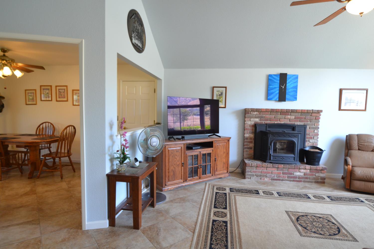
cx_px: 187
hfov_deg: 90.0
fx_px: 187
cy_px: 124
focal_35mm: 18
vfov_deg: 67.4
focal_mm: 12
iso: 800
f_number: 3.8
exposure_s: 1/60
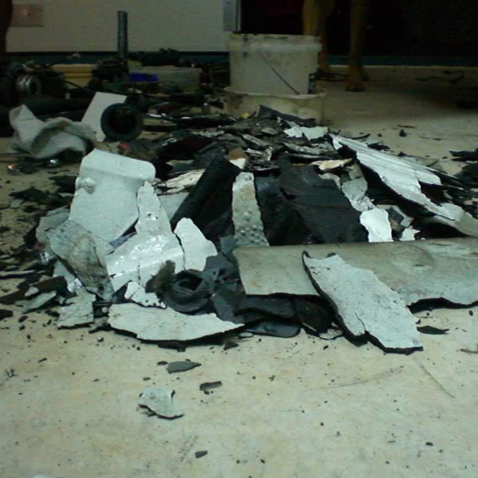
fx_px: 703
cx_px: 306
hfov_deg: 37.3
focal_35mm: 45
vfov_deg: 37.6
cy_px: 240
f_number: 3.1
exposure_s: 1/50
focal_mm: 6.3
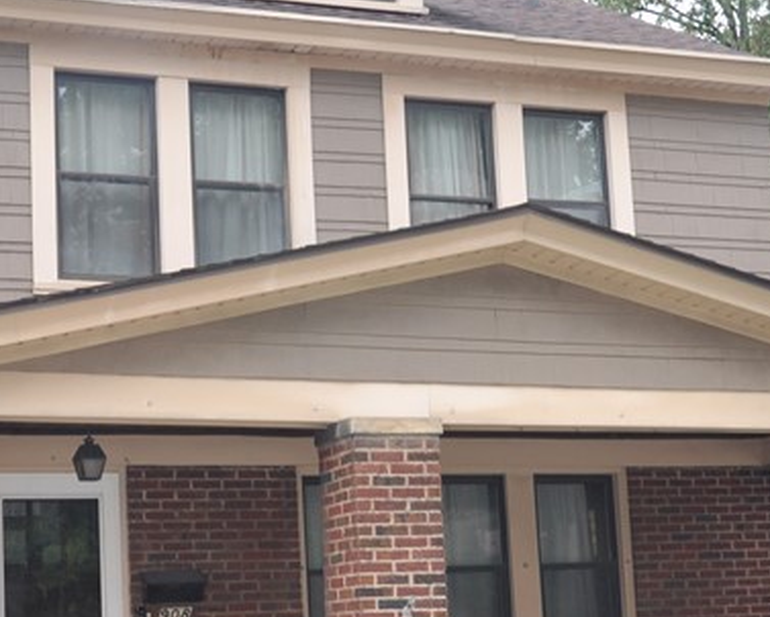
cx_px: 343
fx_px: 1664
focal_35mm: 73
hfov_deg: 26.0
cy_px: 400
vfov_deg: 20.9
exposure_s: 1/200
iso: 200
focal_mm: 18
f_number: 6.3
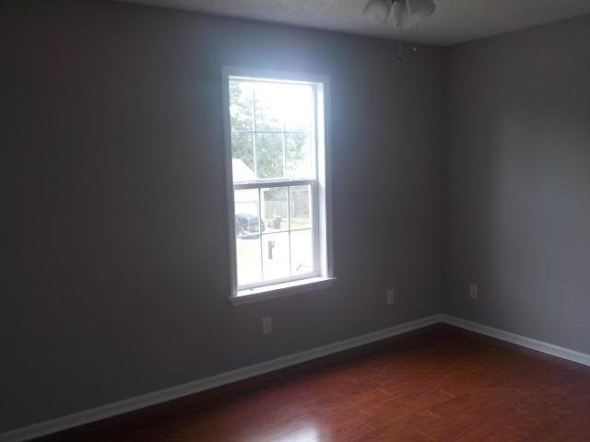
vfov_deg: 46.8
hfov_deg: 60.0
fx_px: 511
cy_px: 221
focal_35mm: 30
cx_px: 295
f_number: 3.3
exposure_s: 1/50
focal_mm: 4.1
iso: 125
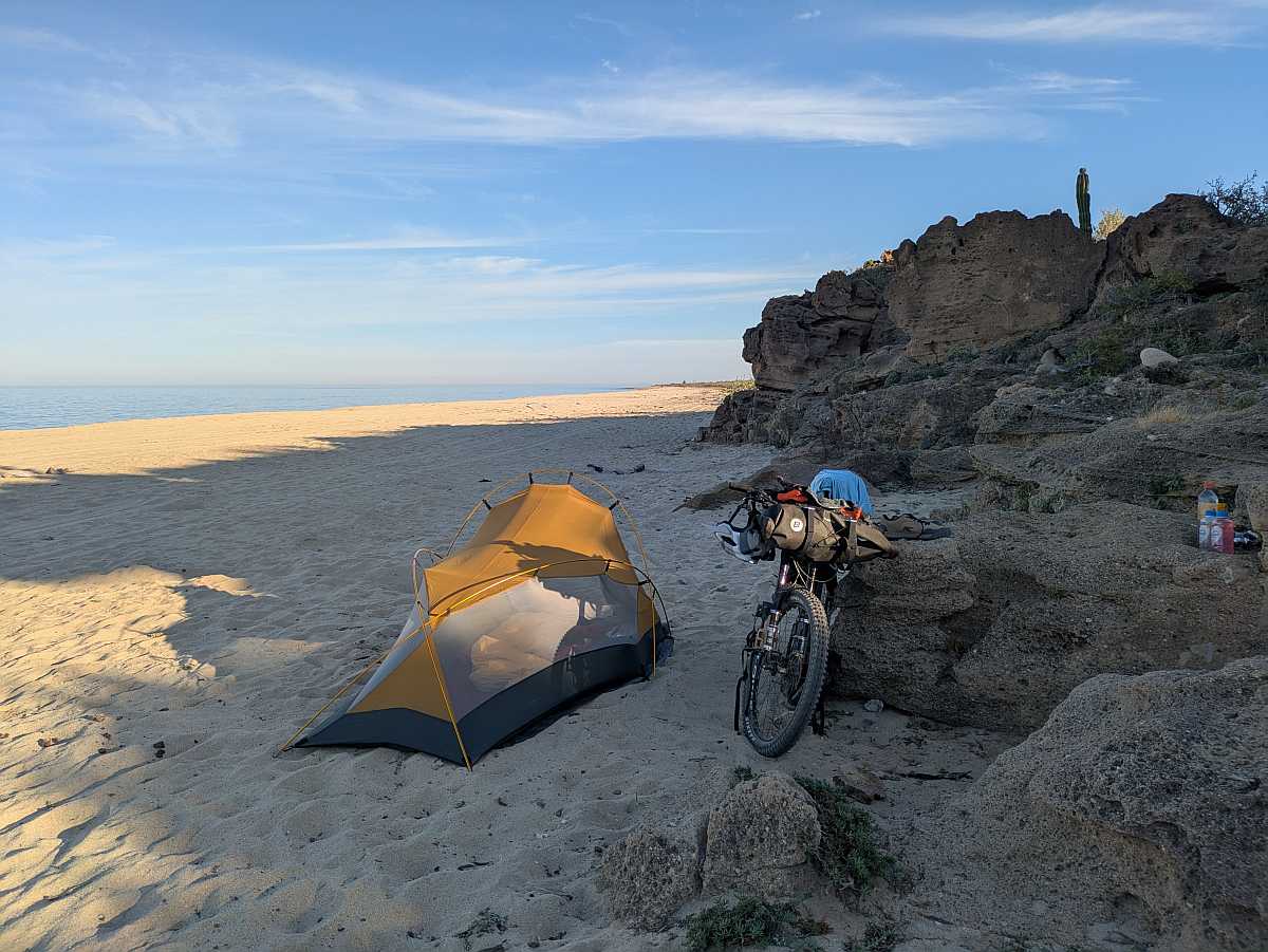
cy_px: 476
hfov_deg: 69.4
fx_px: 916
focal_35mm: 25
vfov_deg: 54.9
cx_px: 634
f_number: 1.89
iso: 39
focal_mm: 5.43
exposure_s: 1/1205
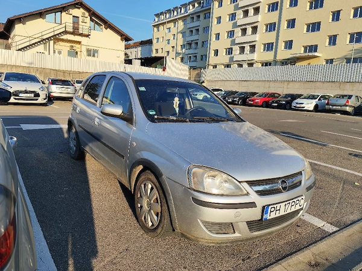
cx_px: 181
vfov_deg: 51.4
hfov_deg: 65.3
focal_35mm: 27
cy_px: 136
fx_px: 282
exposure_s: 1/769
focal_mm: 6.12
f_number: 1.9
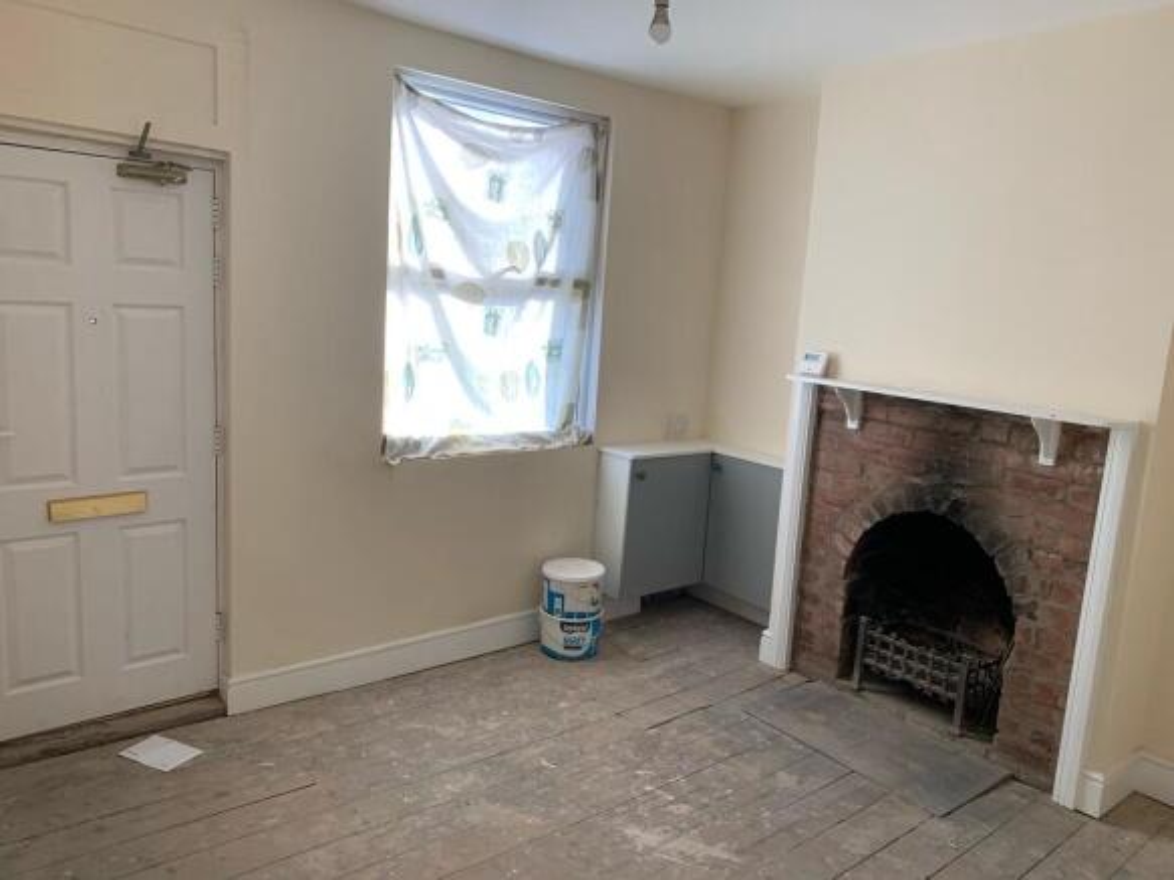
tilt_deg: -9.4
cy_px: 440
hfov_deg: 67.3
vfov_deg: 53.0
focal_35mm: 26
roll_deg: -3.5
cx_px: 587
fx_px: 882
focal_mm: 4.25
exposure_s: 1/120
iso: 100
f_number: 1.8
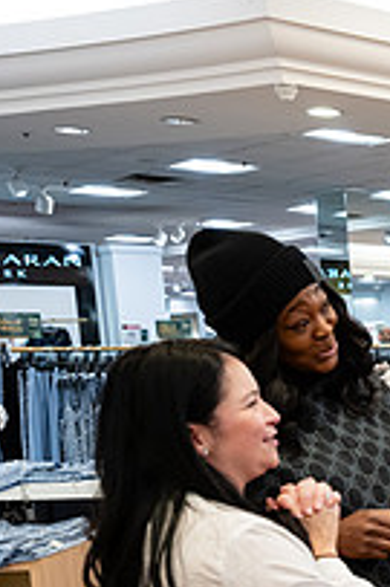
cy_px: 522
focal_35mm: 70
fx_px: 1139
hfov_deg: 15.5
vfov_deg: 27.9
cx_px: 777
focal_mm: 24
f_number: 3.2
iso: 1000
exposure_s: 1/160
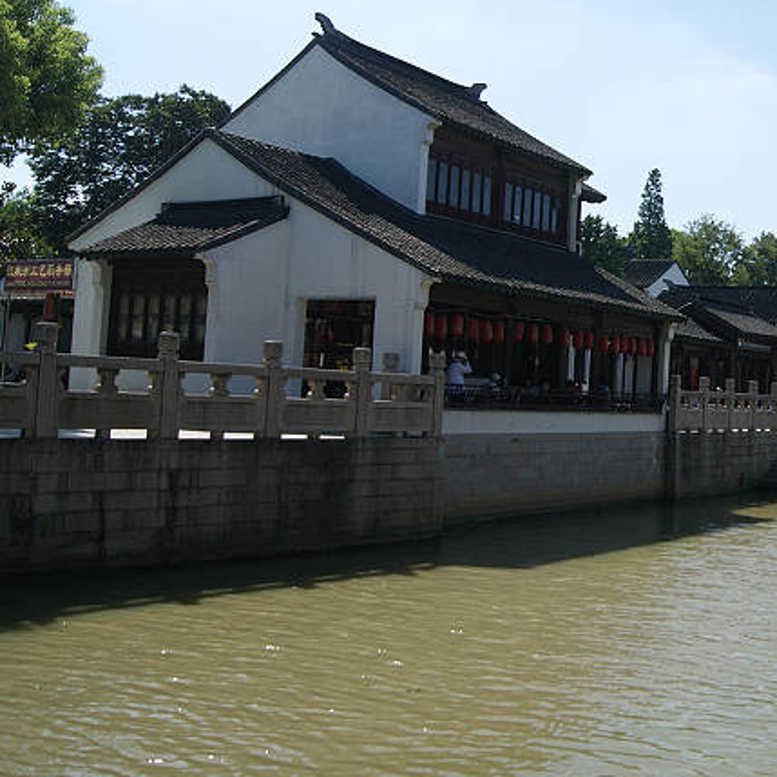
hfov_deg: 36.2
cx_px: 688
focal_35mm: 44
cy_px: 316
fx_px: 1117
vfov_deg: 38.2
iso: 100
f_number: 4.5
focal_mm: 18
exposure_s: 1/640
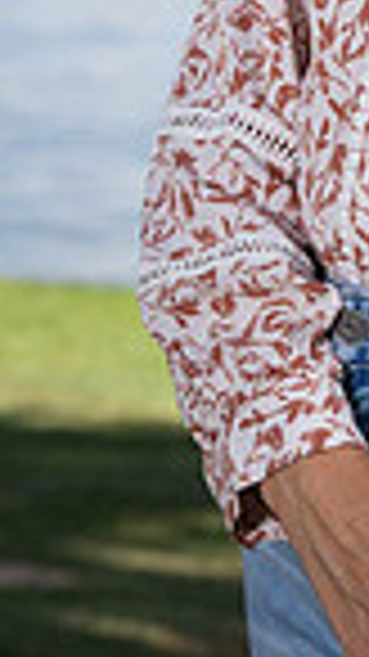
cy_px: -320
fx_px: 4772
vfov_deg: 7.7
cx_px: 626
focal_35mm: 274
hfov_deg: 4.4
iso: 100
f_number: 6.3
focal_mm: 85
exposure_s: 1/160
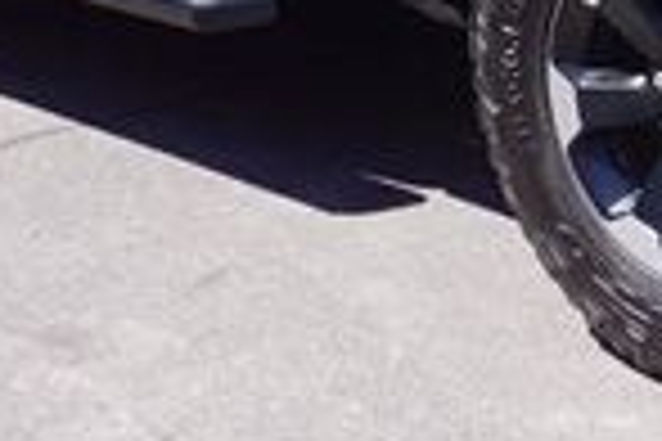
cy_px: -302
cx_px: 739
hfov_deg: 15.2
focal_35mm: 131
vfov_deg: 10.0
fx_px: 2409
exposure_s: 1/80
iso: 100
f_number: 9
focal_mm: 20
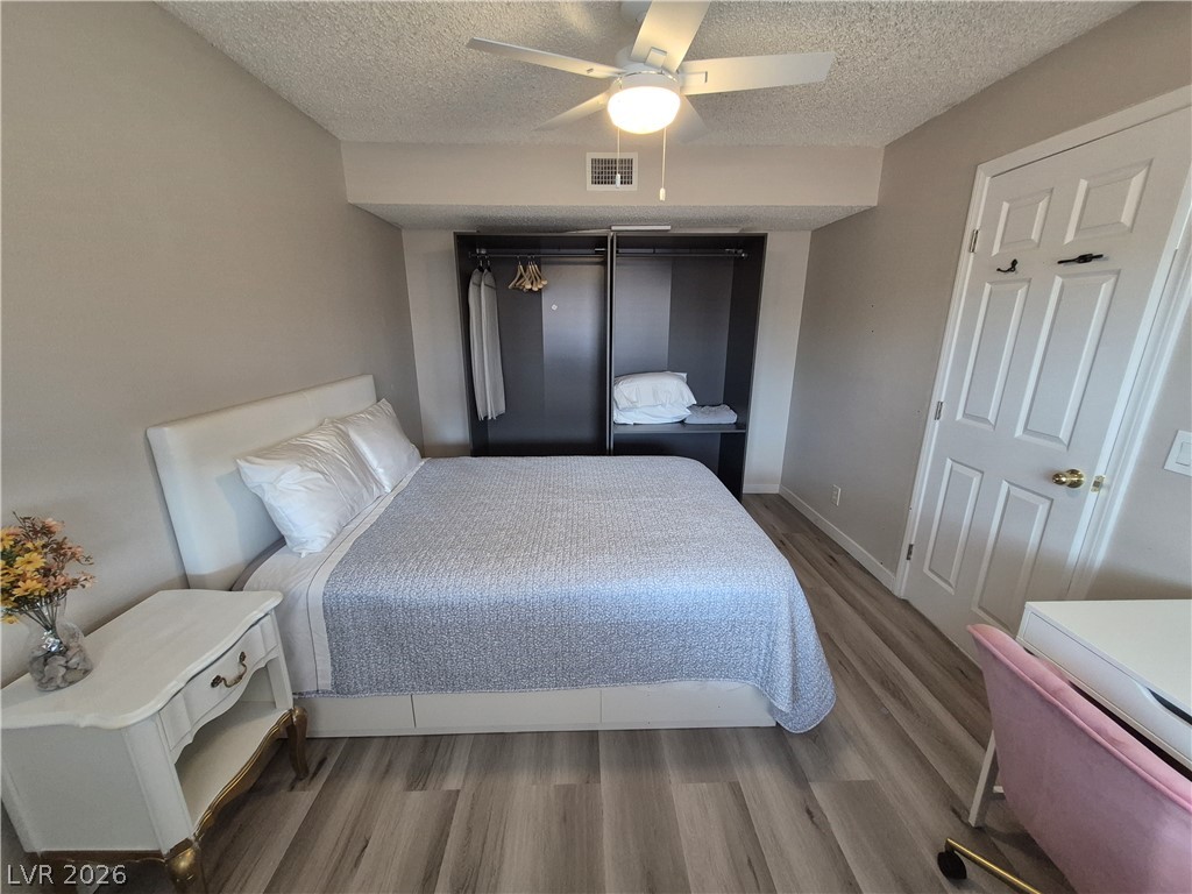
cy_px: 447
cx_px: 596
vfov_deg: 89.9
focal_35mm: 13
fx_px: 448
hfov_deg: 106.2
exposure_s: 1/60
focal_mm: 1.74
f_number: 2.2
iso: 400
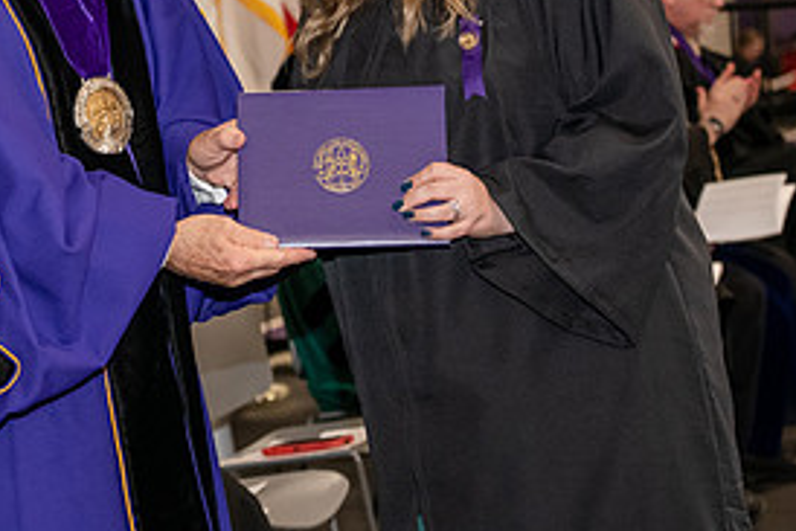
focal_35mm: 148
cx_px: 113
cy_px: 7
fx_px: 3274
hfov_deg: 13.8
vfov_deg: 9.2
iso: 2500
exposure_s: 1/200
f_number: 5
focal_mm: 70
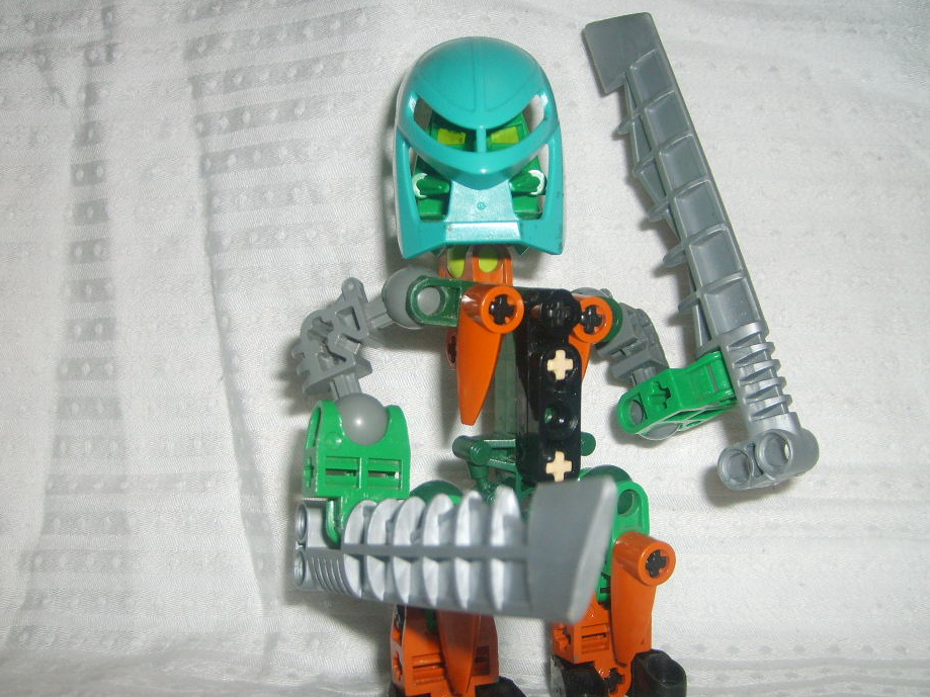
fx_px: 1048
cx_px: 473
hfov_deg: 47.9
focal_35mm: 39
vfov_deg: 36.8
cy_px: 375
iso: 100
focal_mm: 5.8
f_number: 2.8
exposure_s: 1/45
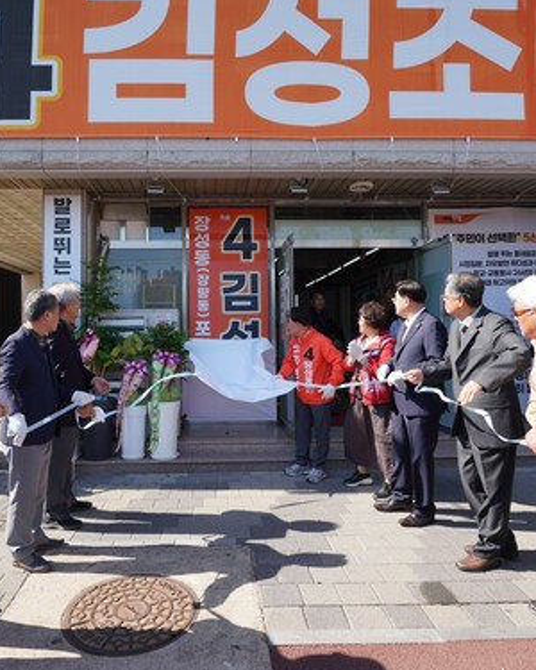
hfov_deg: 58.4
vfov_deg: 70.3
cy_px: 325
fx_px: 476
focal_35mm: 24
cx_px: 218
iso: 100
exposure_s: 1/200
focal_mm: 16
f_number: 4.5
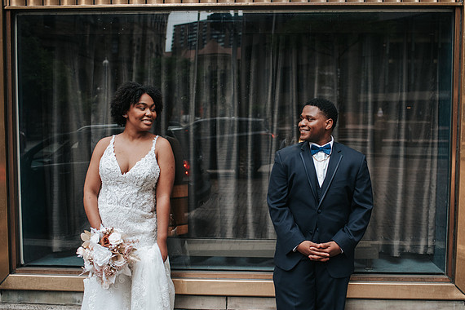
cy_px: 173
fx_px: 530
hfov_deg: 47.3
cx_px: 268
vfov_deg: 32.6
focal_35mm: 41
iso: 1000
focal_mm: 35
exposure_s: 1/1250
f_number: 2.8
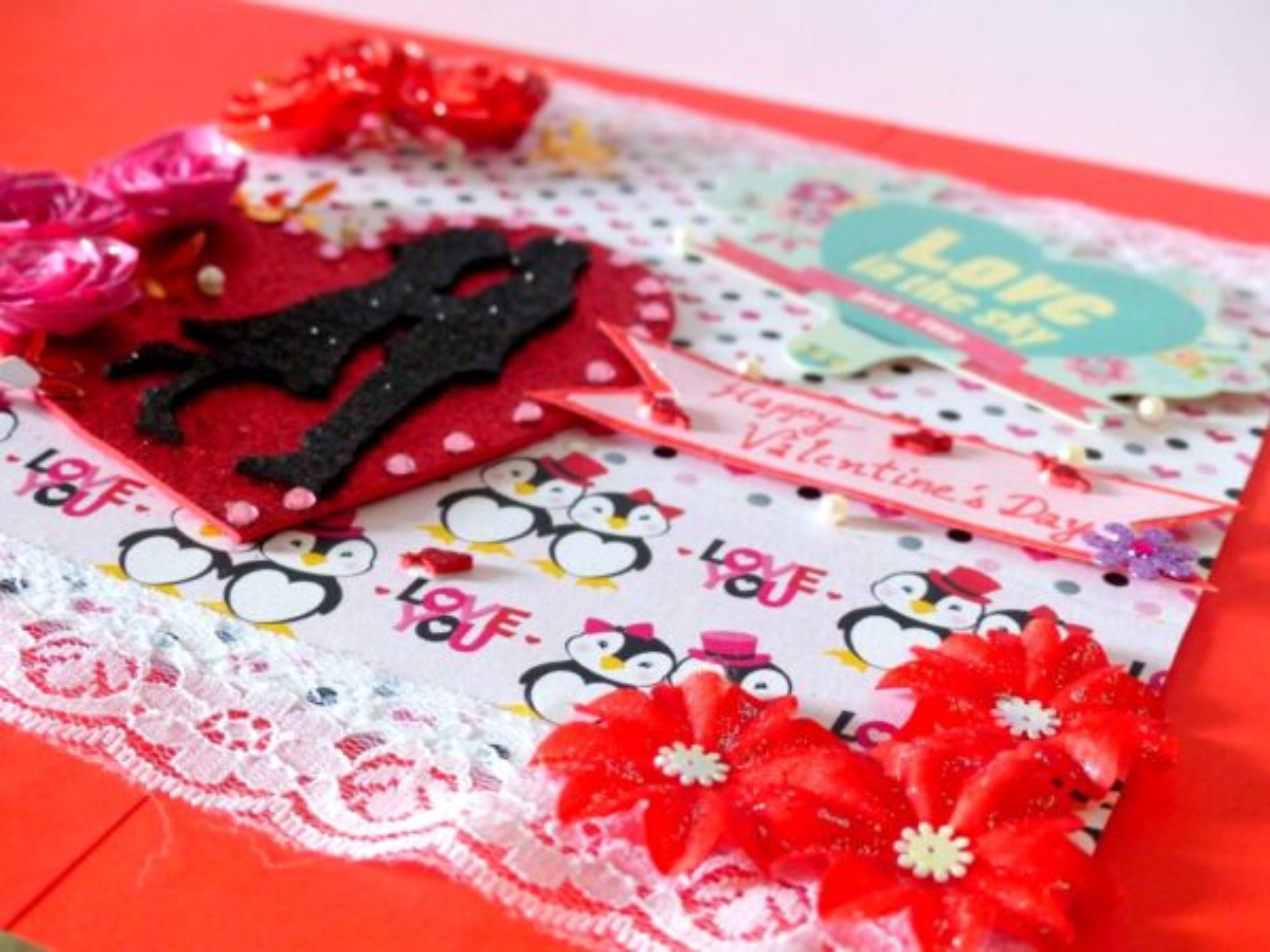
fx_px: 2165
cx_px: 635
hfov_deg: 32.7
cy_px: 476
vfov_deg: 24.8
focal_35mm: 59
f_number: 2.8
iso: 320
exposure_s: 1/60
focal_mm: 10.5
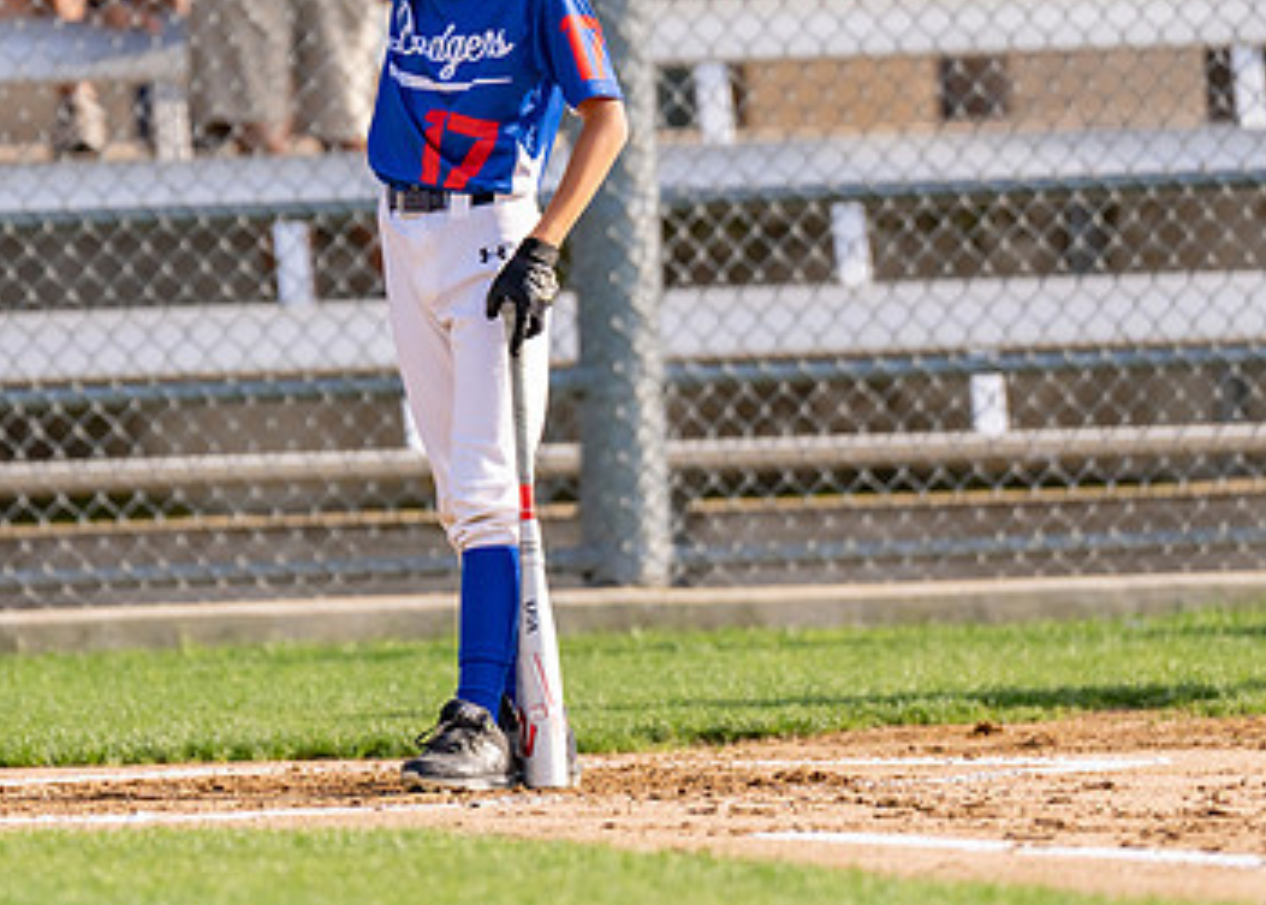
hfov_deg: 3.7
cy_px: 170
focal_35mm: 544
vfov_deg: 2.6
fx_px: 19567
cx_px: 431
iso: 320
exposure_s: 1/2500
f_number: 2.8
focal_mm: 200
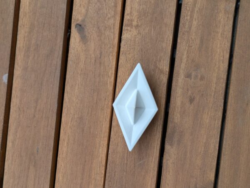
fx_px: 369
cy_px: 94
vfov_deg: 28.6
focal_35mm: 51
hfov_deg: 37.5
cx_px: 125
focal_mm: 5.43
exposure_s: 1/1029
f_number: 1.89
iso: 43
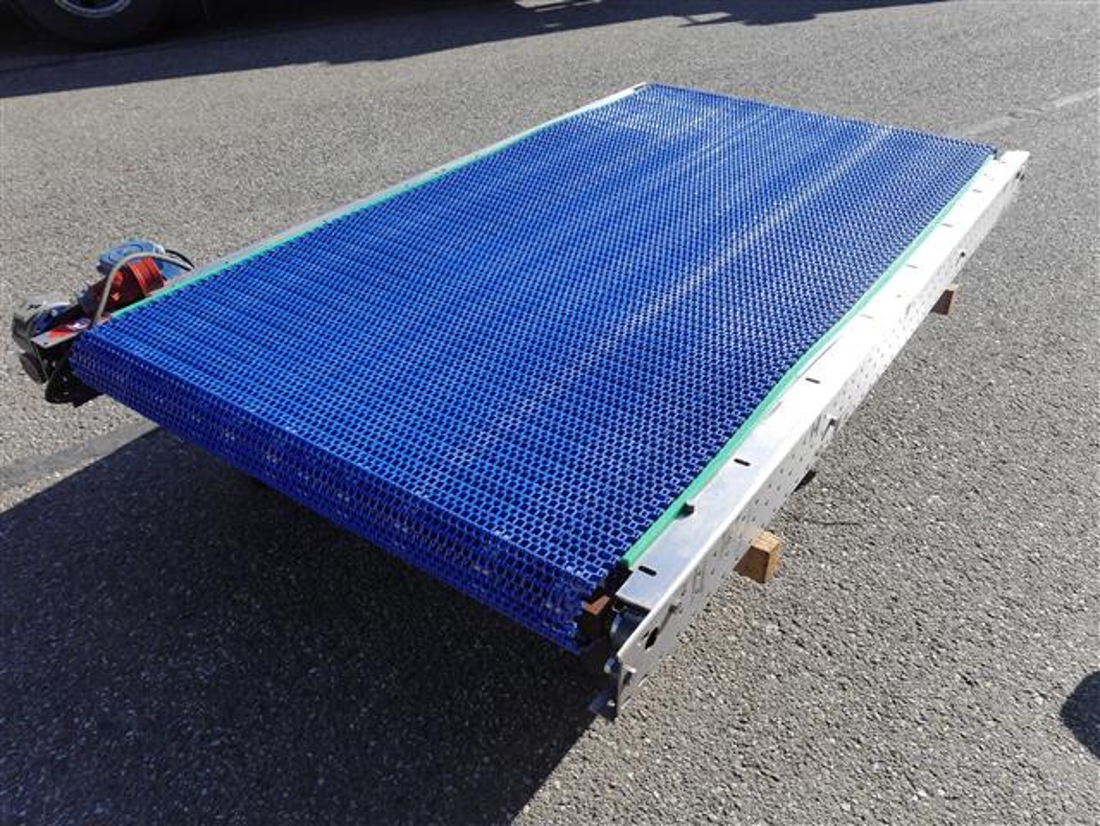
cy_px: 413
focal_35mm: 28
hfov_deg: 63.4
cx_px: 550
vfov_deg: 49.8
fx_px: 890
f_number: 7.1
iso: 160
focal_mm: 14
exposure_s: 1/400
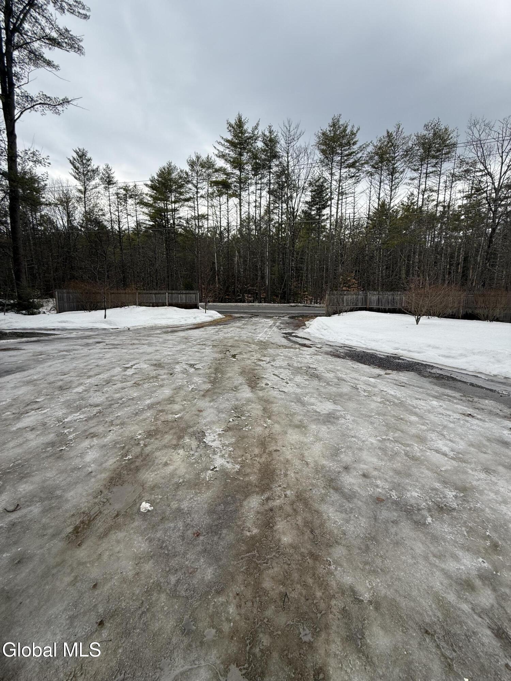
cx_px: 256
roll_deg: -0.4
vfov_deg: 102.1
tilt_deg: -8.4
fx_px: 276
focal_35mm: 14
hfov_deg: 85.7
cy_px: 340
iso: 50
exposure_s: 1/607
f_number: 2.2
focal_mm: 2.22
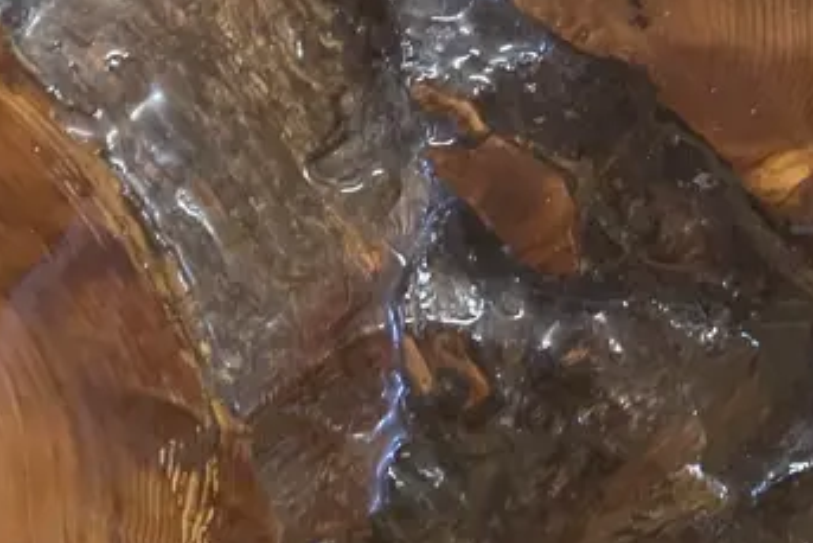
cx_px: 514
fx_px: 1965
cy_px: -31
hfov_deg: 23.3
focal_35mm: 87
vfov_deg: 15.4
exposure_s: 1/33
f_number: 1.8
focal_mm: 3.99
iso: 320
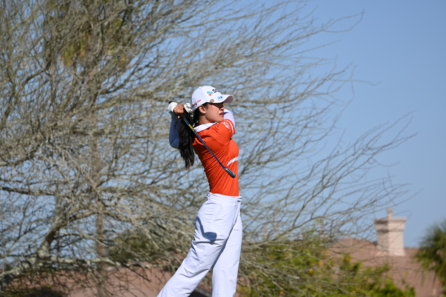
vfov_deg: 3.7
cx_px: 223
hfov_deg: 5.5
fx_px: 4645
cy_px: 148
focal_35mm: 375
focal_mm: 250
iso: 100
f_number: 7.1
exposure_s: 1/800
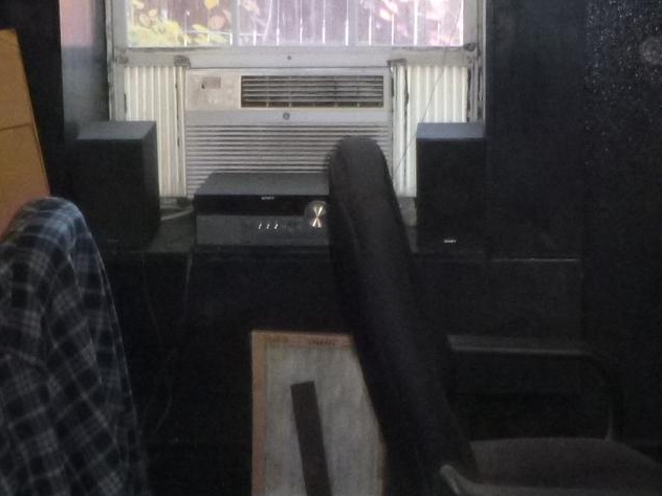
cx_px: 358
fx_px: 1549
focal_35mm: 81
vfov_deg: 18.1
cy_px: 151
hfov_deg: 24.1
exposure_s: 1/60
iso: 400
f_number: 3.9
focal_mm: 4.5
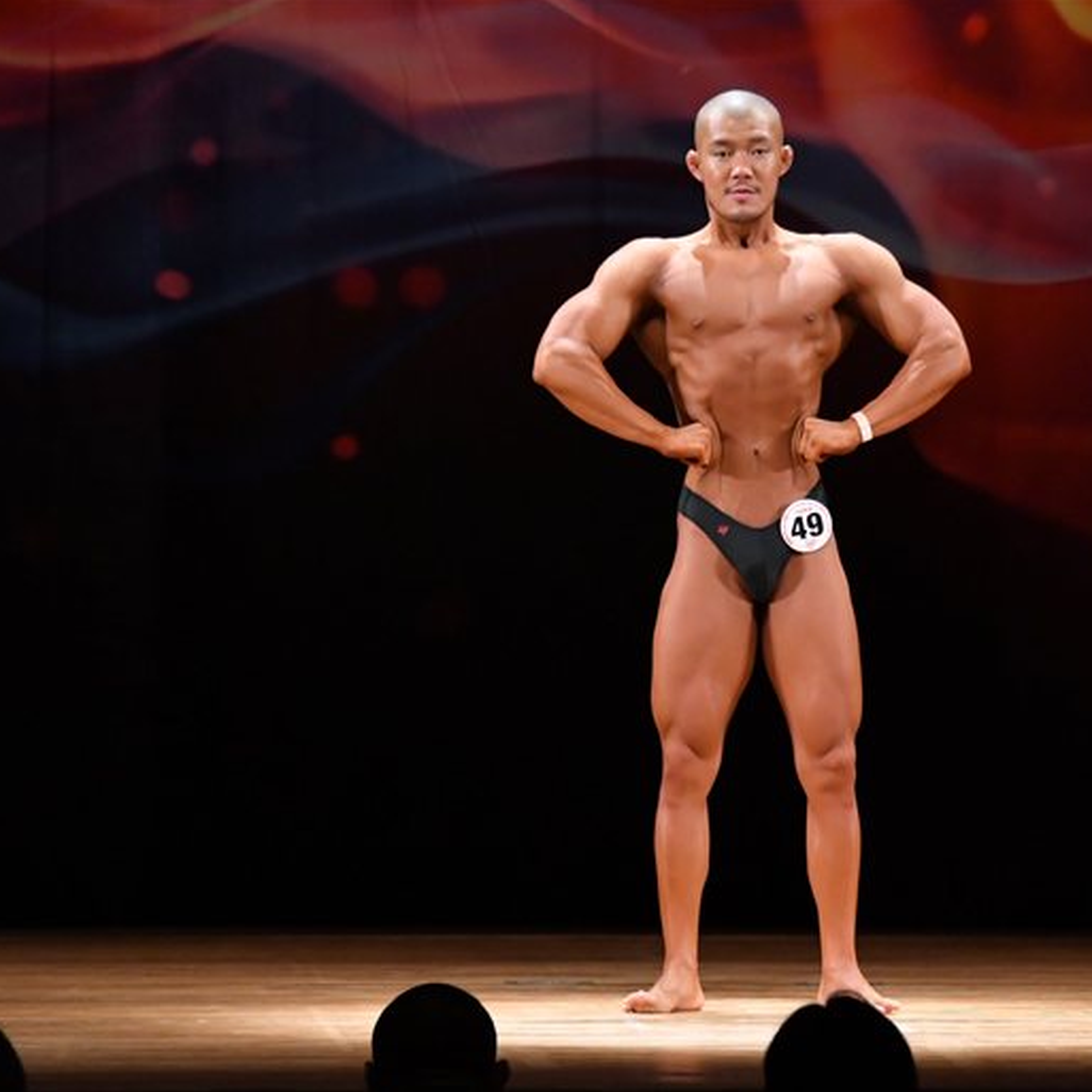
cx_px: 712
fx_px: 10315
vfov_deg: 6.1
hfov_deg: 6.1
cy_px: 545
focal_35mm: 289
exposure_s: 1/400
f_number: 5.6
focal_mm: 150
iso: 4000
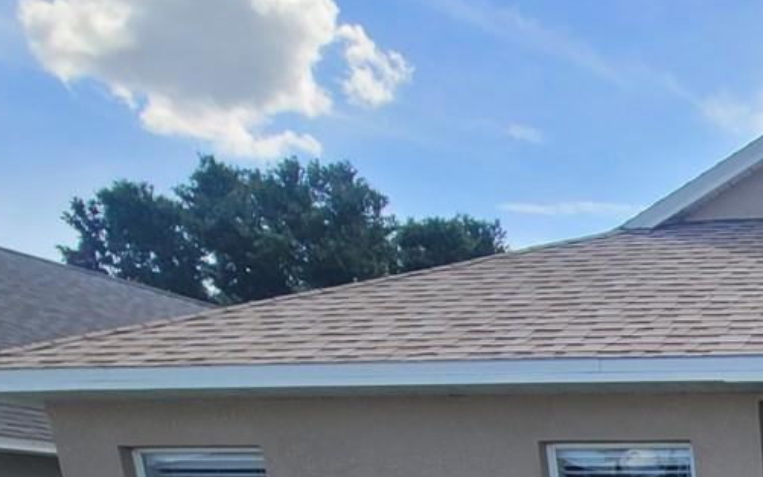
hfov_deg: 32.8
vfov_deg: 21.0
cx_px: 1007
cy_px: 835
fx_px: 915
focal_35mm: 44
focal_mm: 2.2
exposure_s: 1/1176
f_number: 2.2
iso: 50
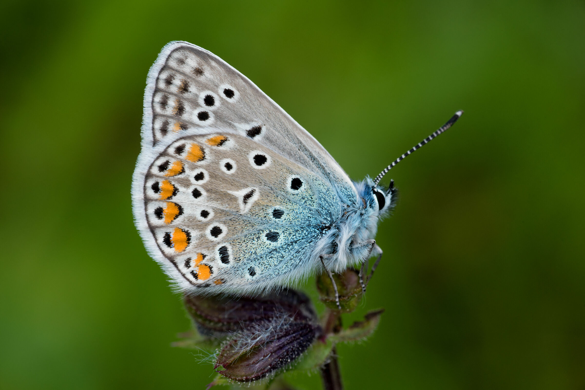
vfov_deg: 13.1
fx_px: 1707
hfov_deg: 19.4
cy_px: 195
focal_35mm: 105
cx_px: 292
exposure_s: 1/100
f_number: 16
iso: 200
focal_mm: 105
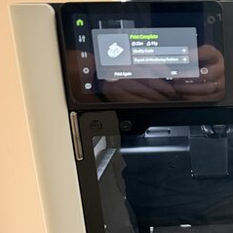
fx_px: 541
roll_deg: +0.3
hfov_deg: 22.4
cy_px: 223
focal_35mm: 71
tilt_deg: -21.3
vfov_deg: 23.5
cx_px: 281
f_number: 1.78
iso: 640
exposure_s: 1/60
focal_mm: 6.76
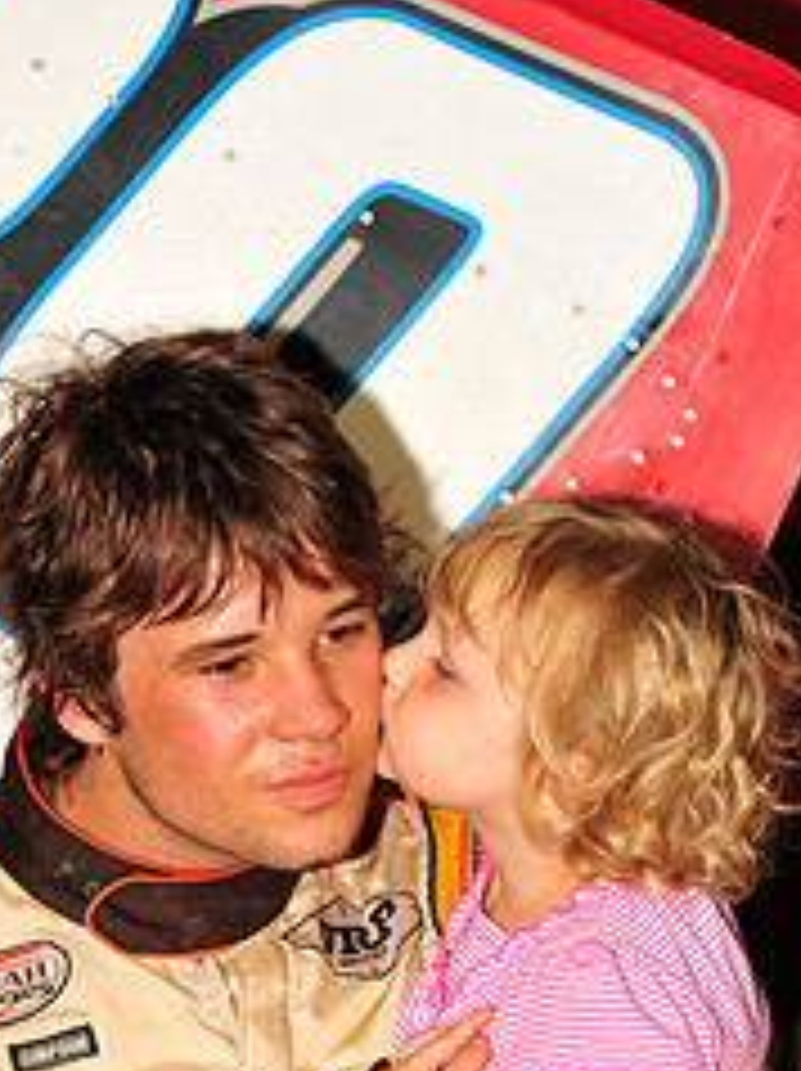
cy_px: 1107
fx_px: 13414
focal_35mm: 434
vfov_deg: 4.6
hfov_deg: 3.4
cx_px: 382
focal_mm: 185
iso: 500
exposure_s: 1/250
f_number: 5.6
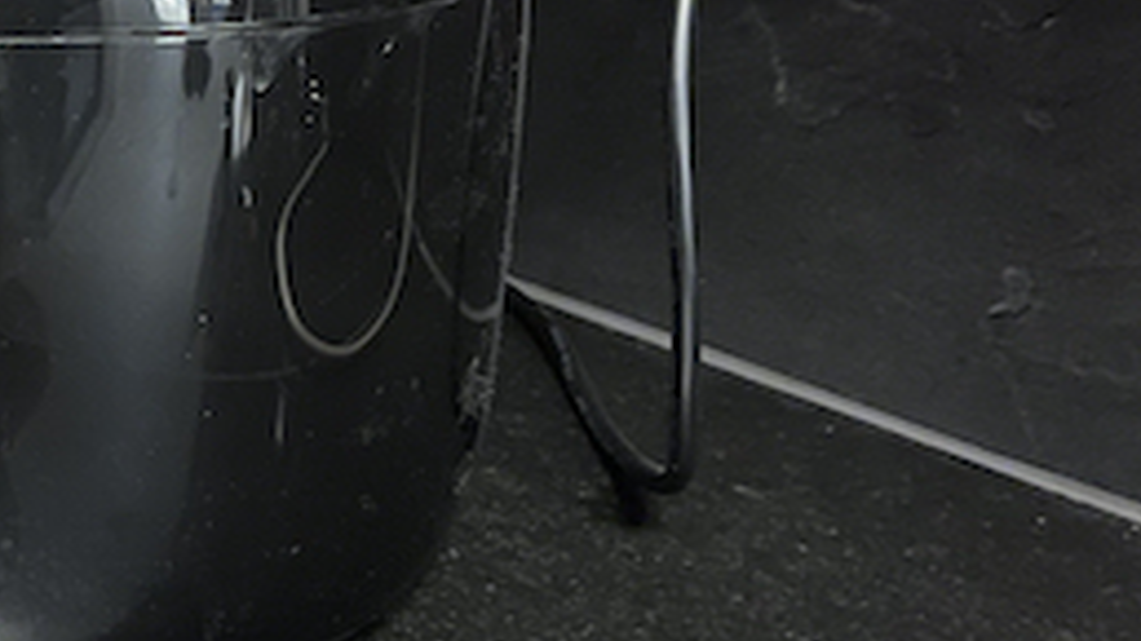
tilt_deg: -20.6
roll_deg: -1.2
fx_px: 2390
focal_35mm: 79
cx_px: -84
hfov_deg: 25.1
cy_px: 172
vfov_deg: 15.2
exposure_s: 1/17
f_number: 1.6
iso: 640
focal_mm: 5.1
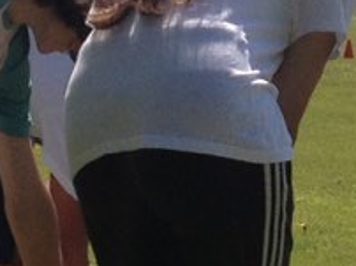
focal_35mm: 260
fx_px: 2671
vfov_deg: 5.7
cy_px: -6
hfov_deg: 7.6
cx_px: 393
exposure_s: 1/2045
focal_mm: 4.28
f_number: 2.4
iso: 50
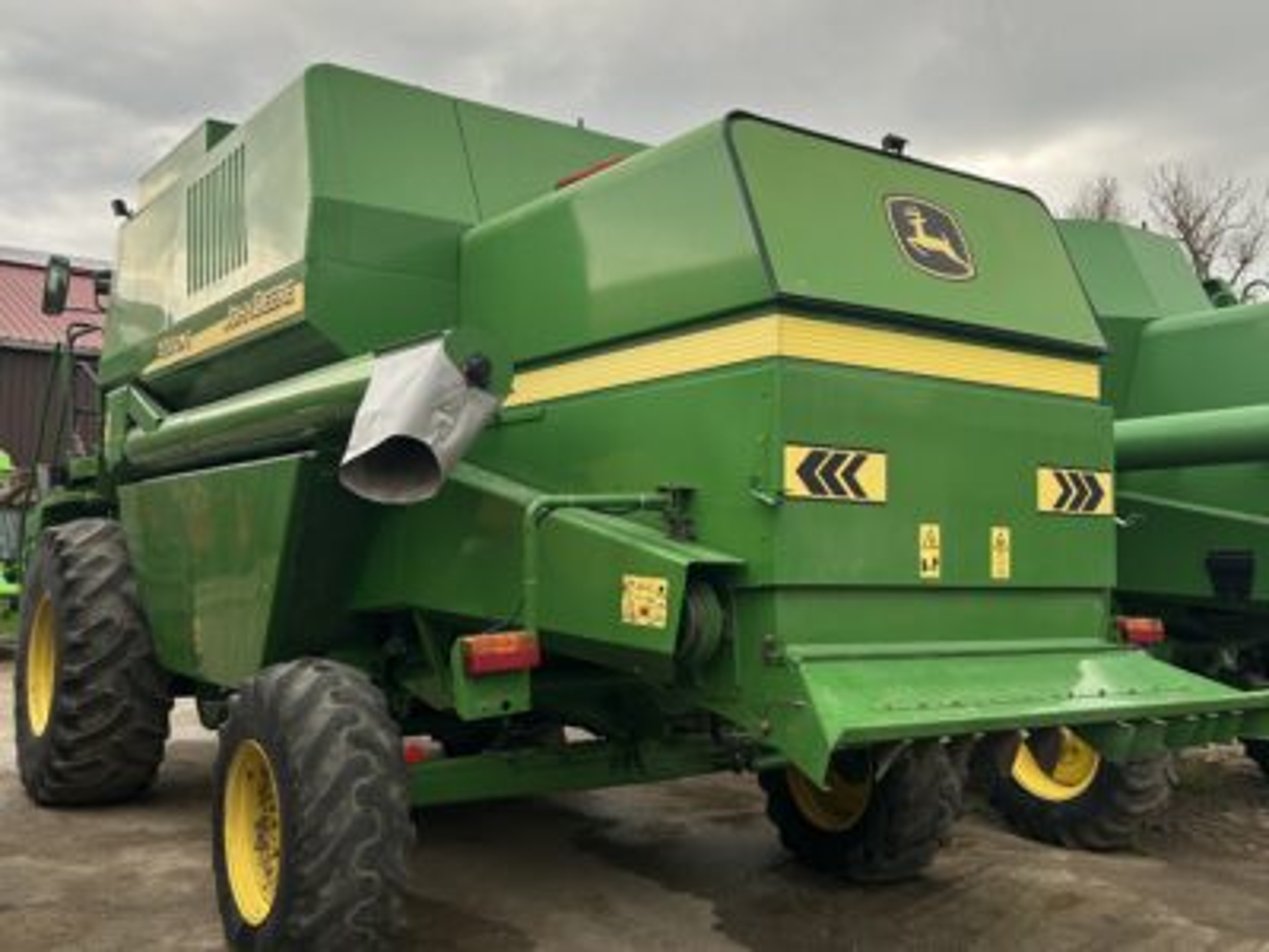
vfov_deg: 53.1
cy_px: 476
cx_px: 634
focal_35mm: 26
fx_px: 953
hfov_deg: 67.3
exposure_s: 1/233
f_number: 1.5
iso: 40
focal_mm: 5.7
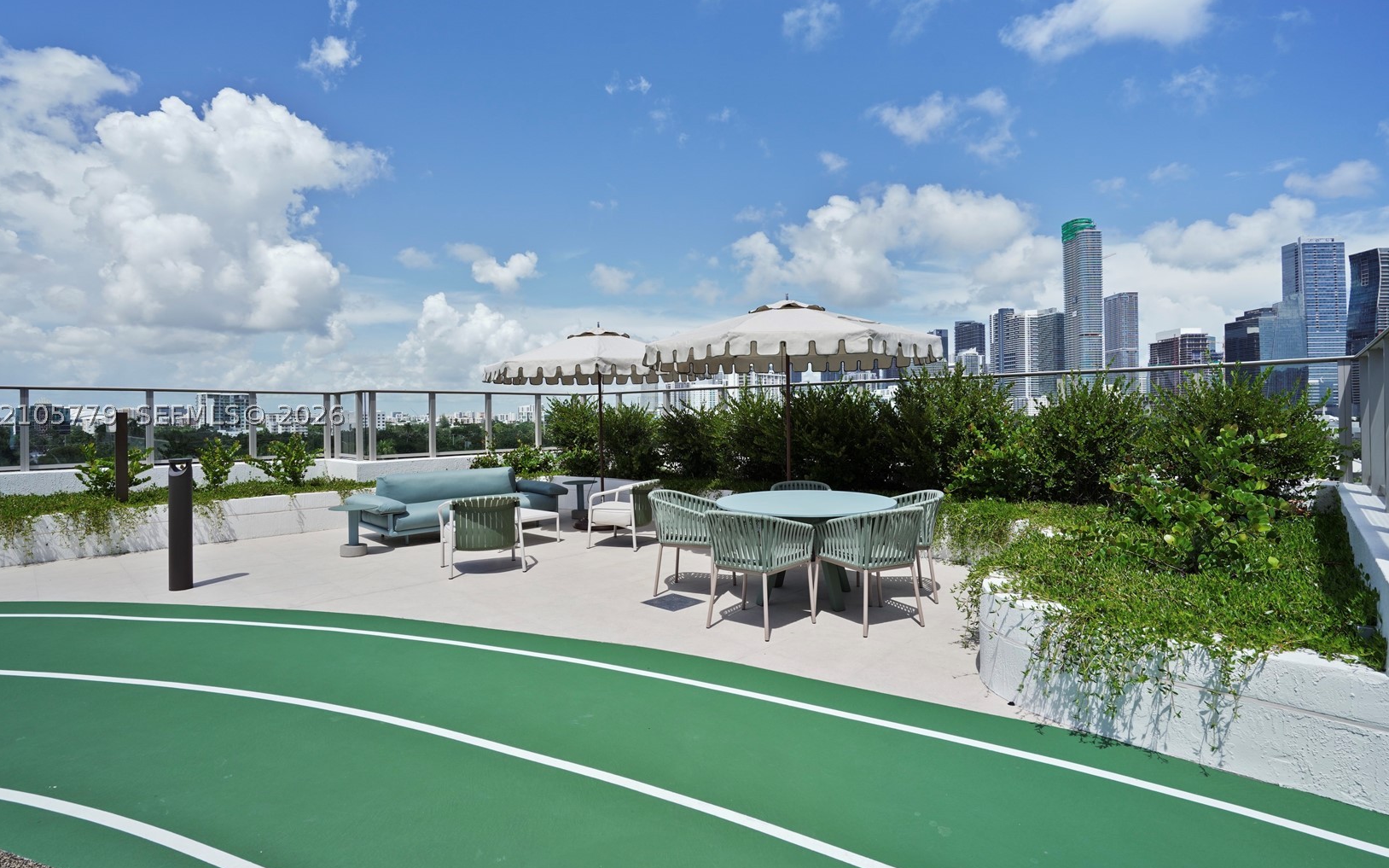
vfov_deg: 67.9
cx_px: 680
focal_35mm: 17
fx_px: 643
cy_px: 414
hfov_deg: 94.4
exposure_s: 1/640
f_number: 8
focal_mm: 16
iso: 400
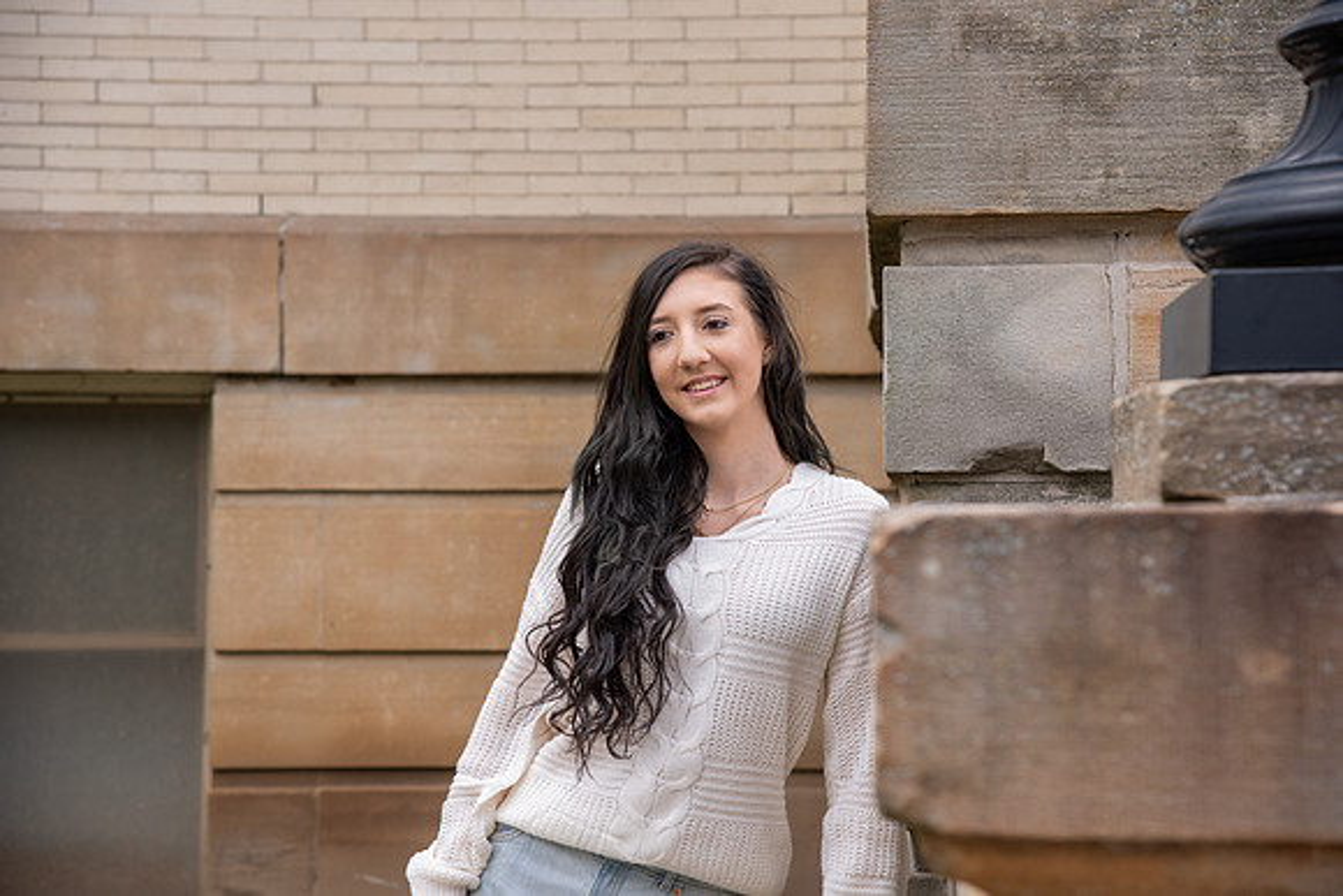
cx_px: 672
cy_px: 448
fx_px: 3172
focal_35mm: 85
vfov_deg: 16.1
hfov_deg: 23.9
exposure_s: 1/500
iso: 360
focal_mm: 85
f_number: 5.6
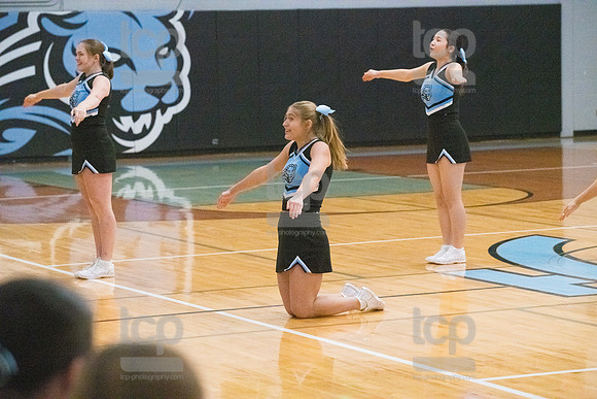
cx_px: 298
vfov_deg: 10.6
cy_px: 200
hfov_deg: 15.8
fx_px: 2156
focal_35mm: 130
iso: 10000
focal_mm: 130
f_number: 5
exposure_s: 1/1250
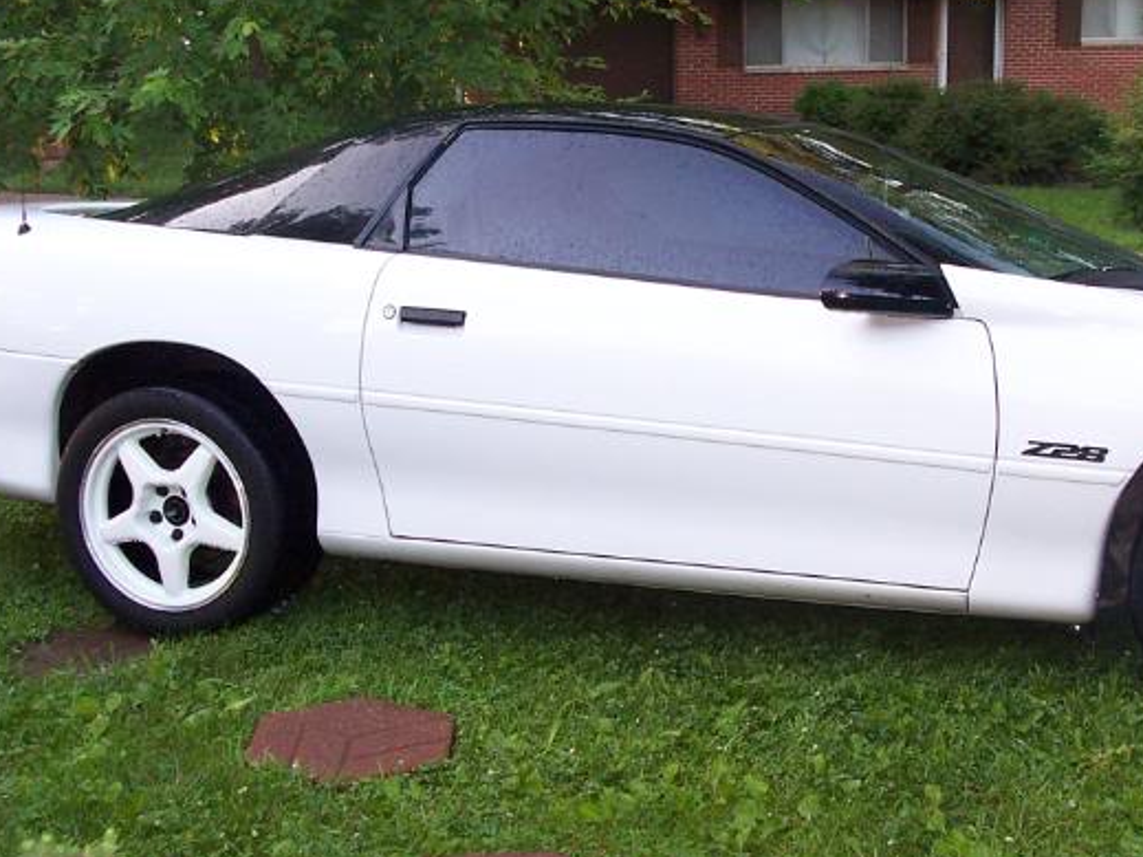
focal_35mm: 54
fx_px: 1783
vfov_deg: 27.0
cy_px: 456
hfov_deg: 35.4
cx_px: 711
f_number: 2.8
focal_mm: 6
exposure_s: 1/60
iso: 140
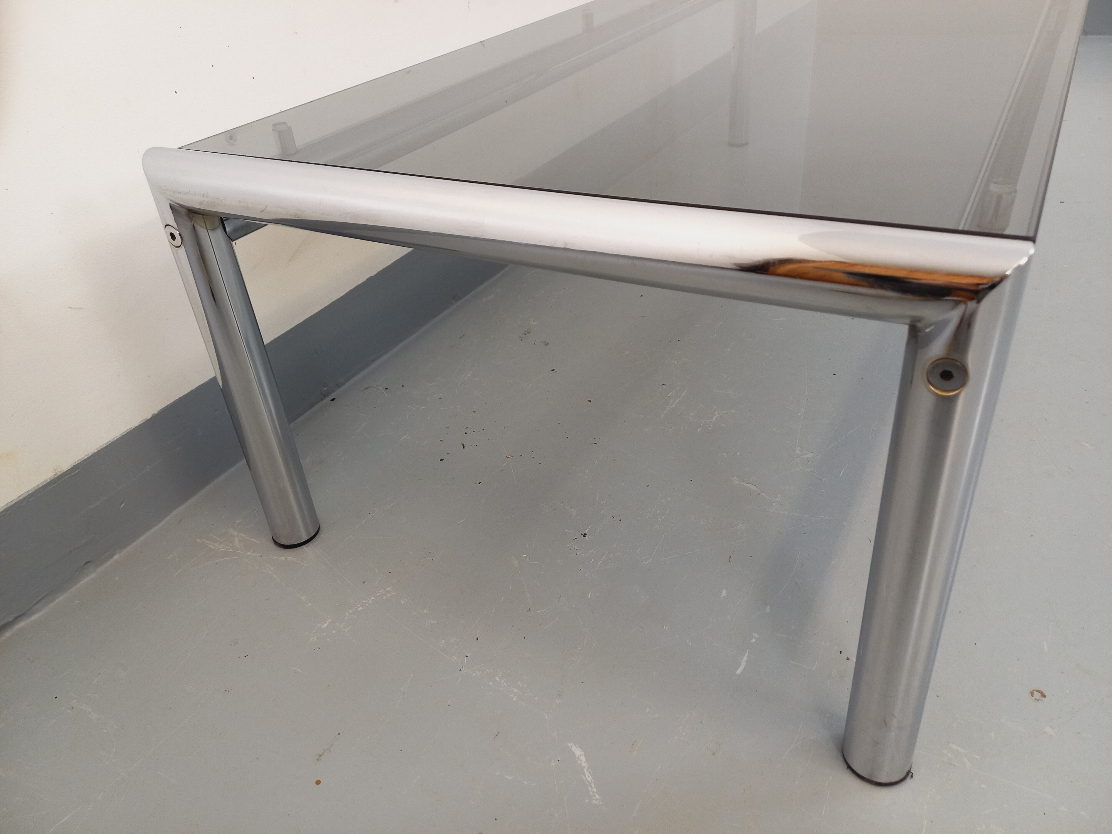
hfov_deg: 69.4
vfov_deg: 54.9
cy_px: 417
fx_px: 803
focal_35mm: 25
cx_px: 556
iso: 160
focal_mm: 4.65
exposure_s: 1/50
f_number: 1.8
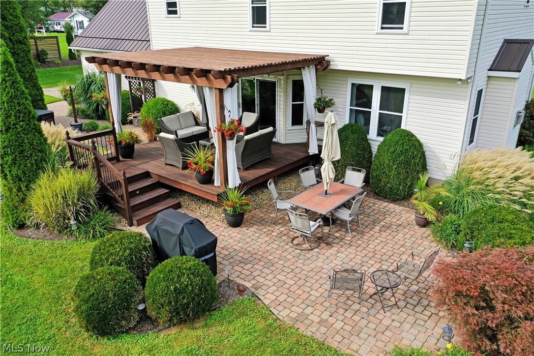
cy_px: 178
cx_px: 267
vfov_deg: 46.4
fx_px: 415
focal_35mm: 28
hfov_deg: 65.5
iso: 100
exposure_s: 1/320
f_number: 5
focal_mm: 10.26
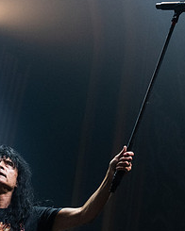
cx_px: 97
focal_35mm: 108
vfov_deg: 17.8
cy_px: 146
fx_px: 739
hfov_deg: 14.3
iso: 2500
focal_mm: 42
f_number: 3.2
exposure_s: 1/640
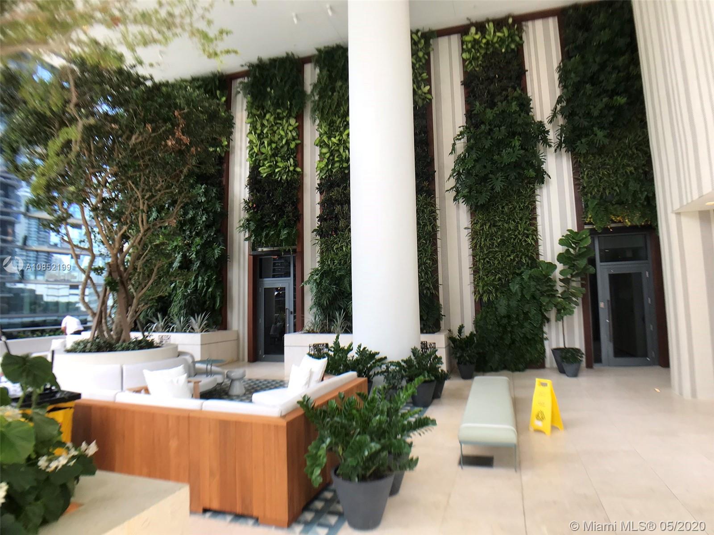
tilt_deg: +5.6
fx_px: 578
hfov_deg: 63.4
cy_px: 268
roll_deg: +0.9
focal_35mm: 28
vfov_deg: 49.7
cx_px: 357
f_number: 1.8
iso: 20
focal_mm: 3.99
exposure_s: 1/222
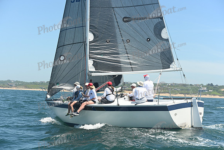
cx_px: 112
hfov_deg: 28.8
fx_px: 436
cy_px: 75
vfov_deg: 19.5
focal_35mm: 70
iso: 320
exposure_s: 1/1000
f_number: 6.3
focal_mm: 70
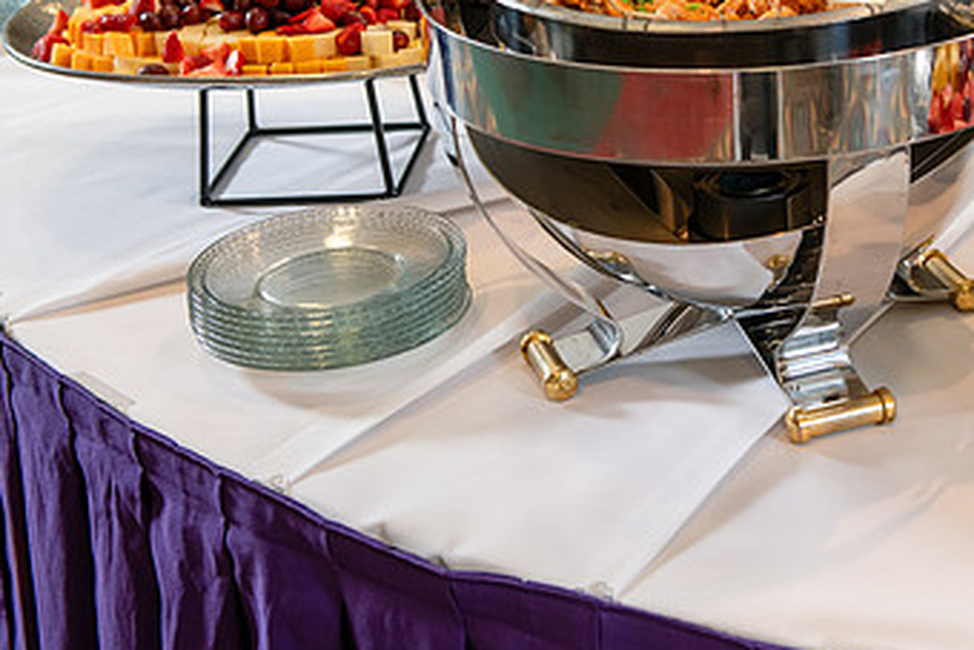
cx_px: 742
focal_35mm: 75
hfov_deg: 26.6
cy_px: 119
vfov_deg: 18.0
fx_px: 2030
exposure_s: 1/125
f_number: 4
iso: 500
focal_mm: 44
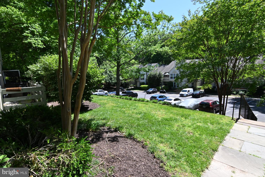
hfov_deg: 90.0
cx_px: 132
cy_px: 88
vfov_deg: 67.4
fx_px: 133
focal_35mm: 18
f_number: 14
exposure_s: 1/250
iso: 800
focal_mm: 12
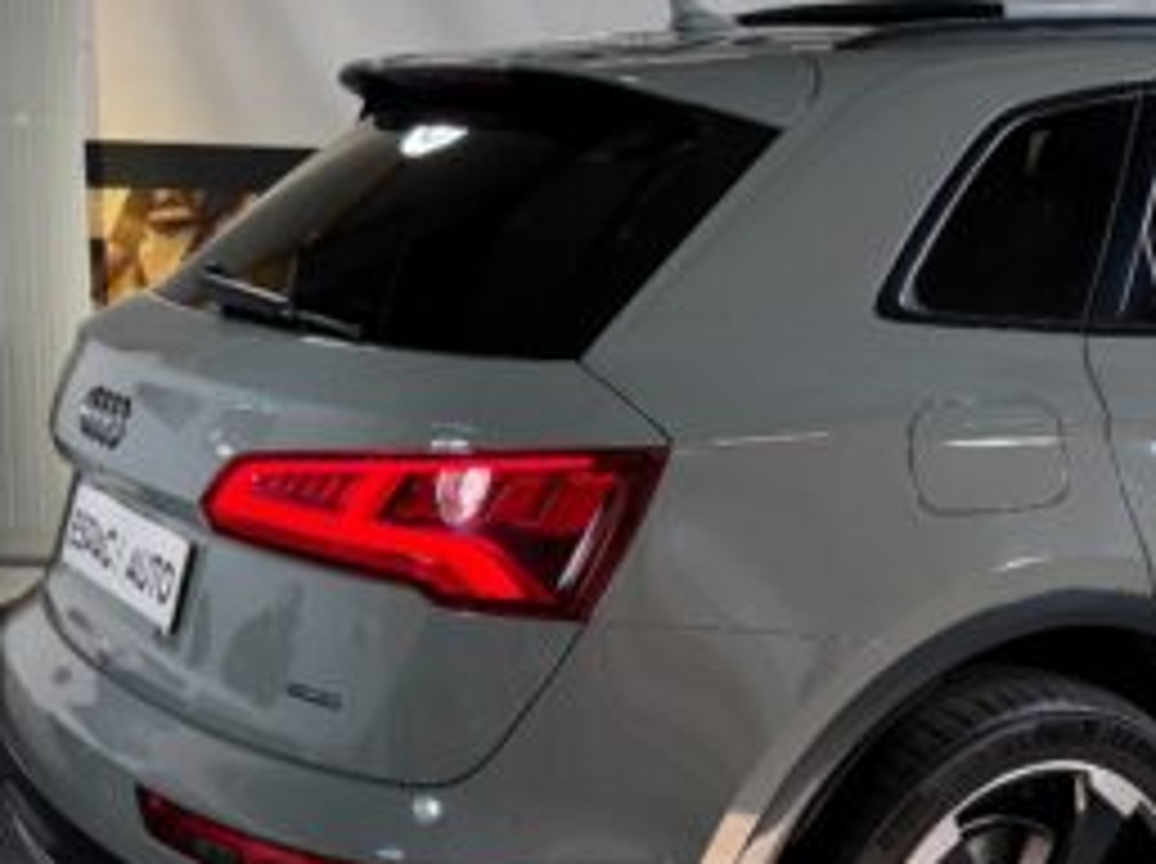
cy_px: 349
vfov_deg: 25.1
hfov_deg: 31.0
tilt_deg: -6.5
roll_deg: -1.9
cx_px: 1143
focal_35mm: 58
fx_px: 1934
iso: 100
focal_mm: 6.76
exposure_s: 1/100
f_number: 1.78
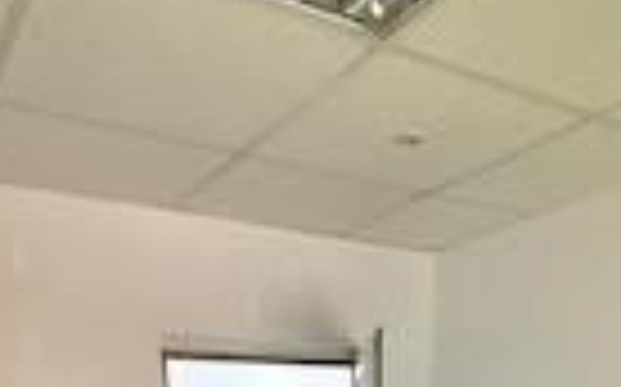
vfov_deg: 20.0
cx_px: 328
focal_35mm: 43
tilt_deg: -18.3
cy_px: 724
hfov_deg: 46.2
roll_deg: -0.1
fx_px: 727
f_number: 2.2
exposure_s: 1/99
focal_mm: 2.22
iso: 200
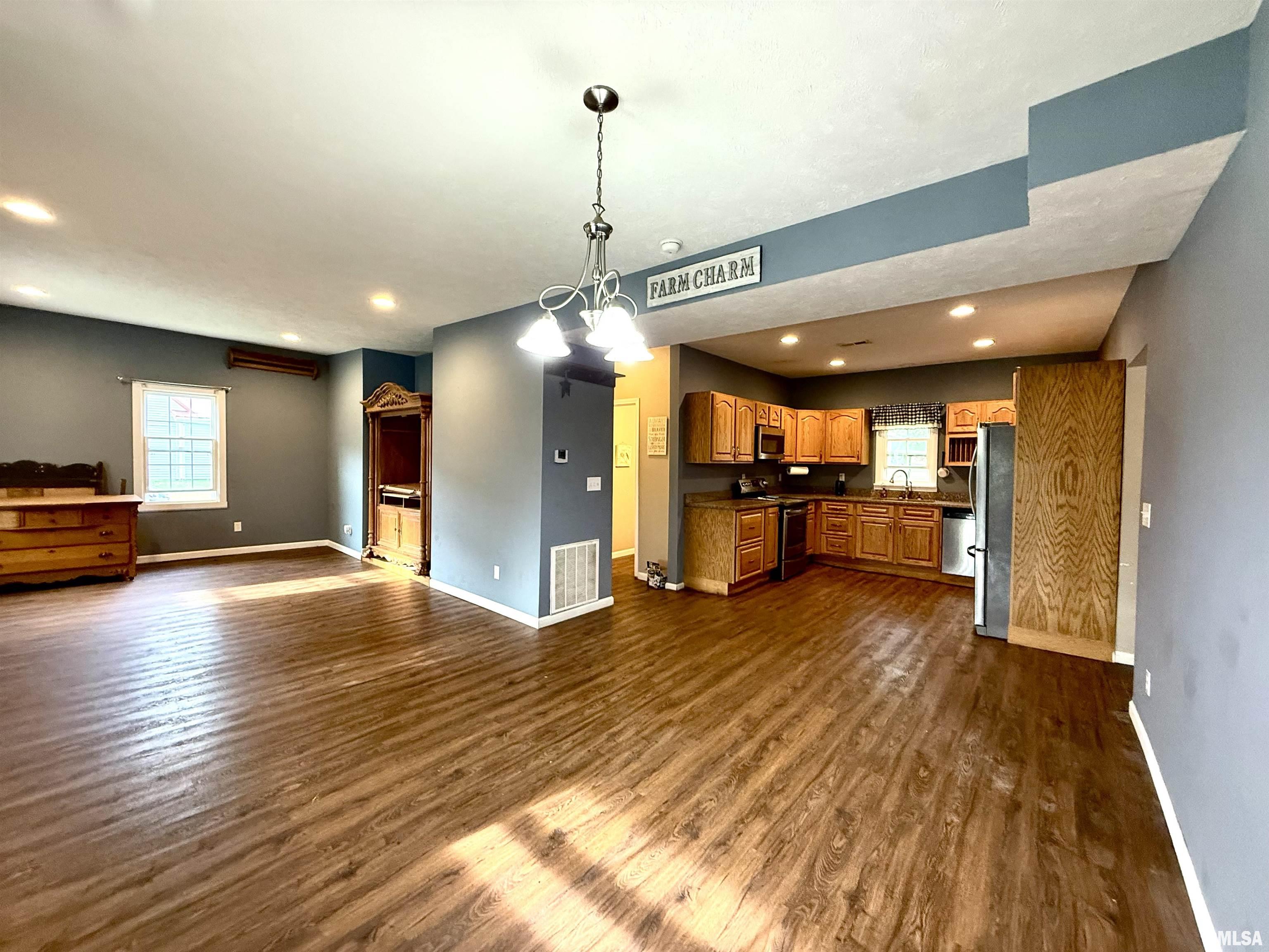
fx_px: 513
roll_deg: -1.0
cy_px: 476
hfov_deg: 102.1
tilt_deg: -1.2
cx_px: 634
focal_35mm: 14
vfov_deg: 85.7
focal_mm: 2.22
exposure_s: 1/60
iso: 500
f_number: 2.2
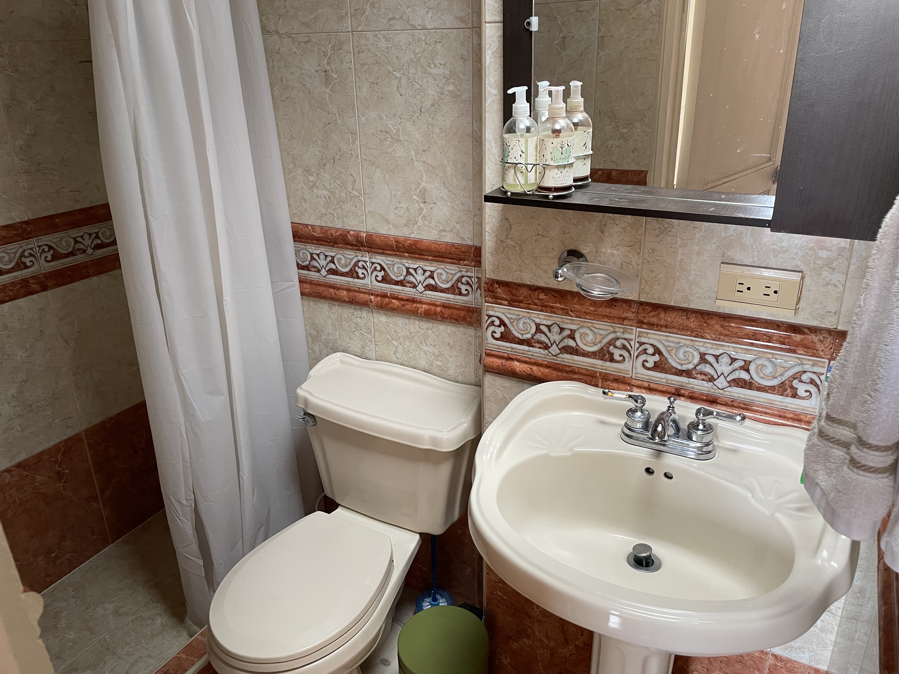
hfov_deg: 67.3
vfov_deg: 53.1
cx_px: 450
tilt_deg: -22.5
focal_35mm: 26
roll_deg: +1.8
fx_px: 675
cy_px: 337
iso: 160
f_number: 1.6
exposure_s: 1/60
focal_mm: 4.2
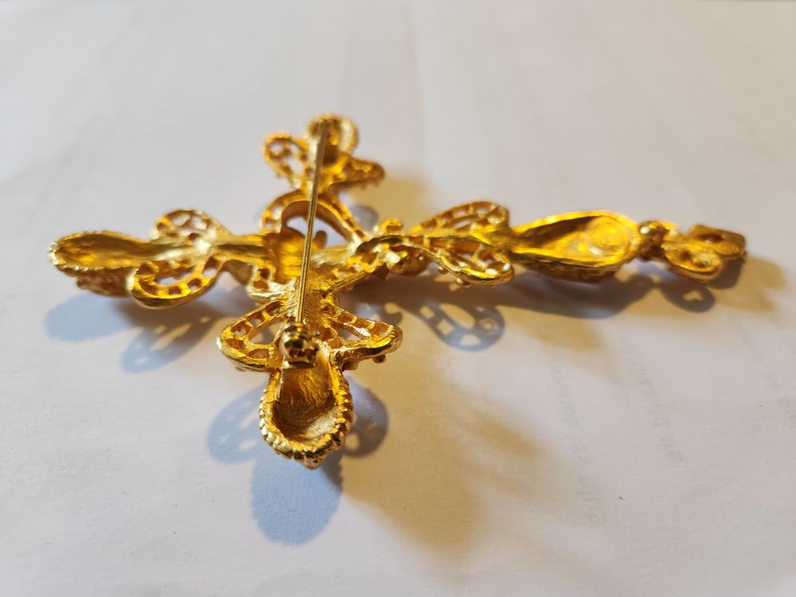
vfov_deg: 58.9
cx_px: 398
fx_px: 529
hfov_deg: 73.9
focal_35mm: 23
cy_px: 298
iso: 160
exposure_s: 1/100
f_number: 1.8
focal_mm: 5.4
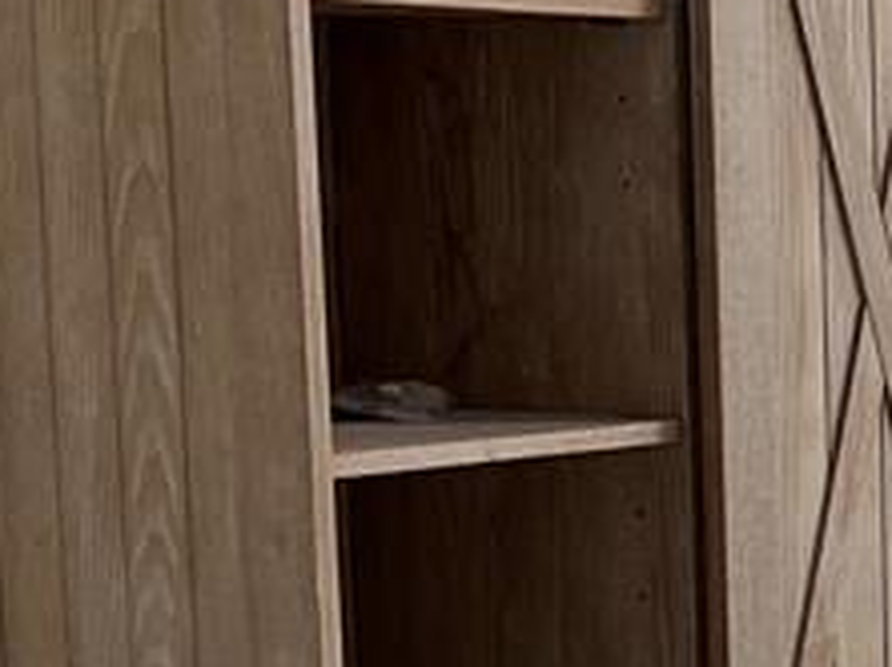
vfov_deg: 11.0
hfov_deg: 12.9
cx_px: 1776
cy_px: 579
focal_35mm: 134
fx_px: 3449
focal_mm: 3
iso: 20
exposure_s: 1/179
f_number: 1.8
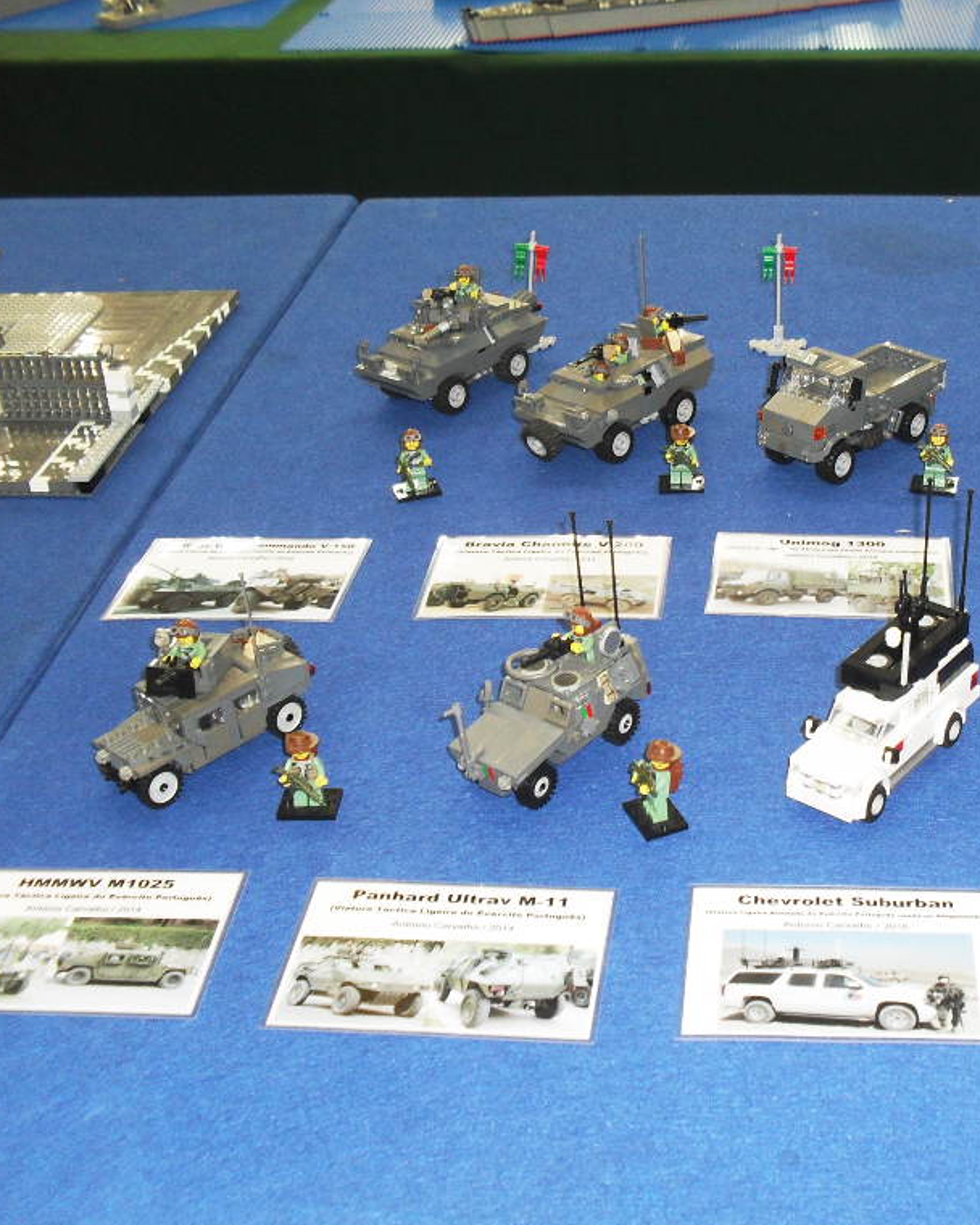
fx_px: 1668
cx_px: 782
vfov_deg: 40.3
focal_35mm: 46
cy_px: 617
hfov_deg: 31.9
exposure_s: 1/45
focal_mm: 6.3
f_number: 3.2
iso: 160
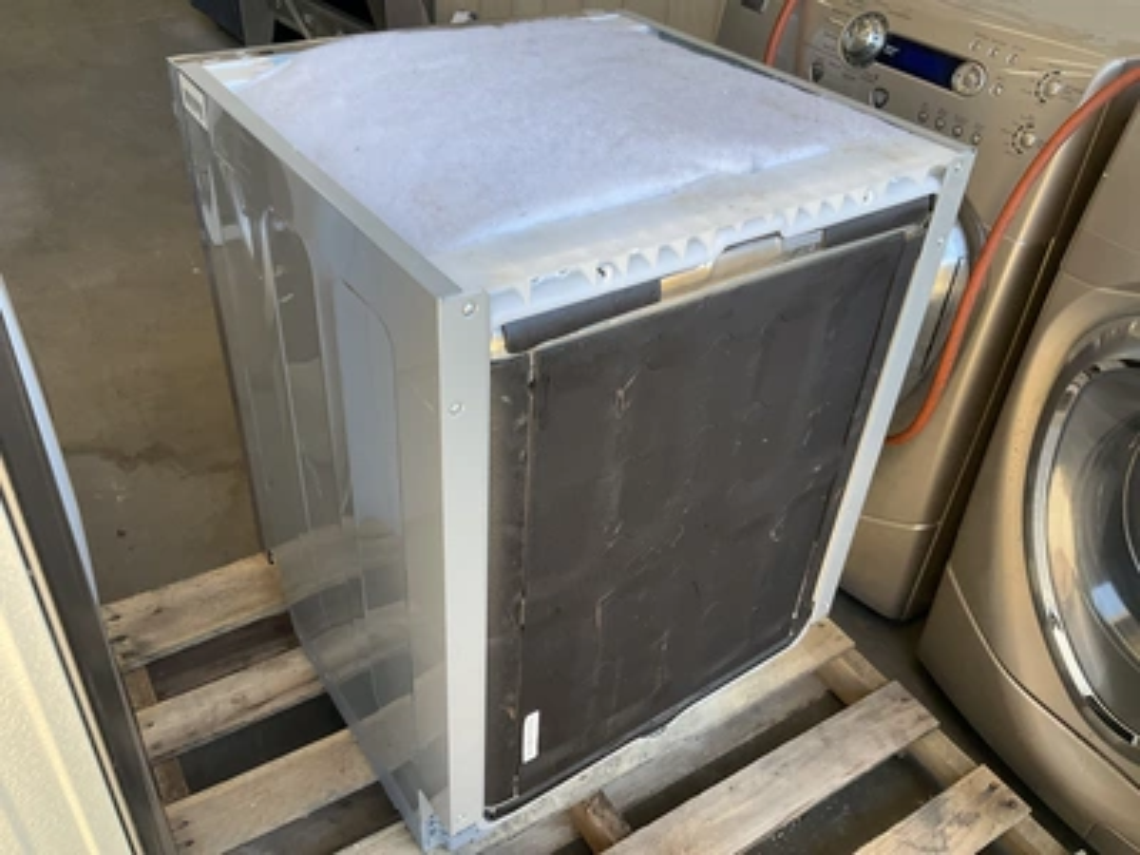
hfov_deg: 61.7
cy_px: 428
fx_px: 955
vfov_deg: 48.2
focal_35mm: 29
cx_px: 570
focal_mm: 3
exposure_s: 1/120
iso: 50
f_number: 1.8
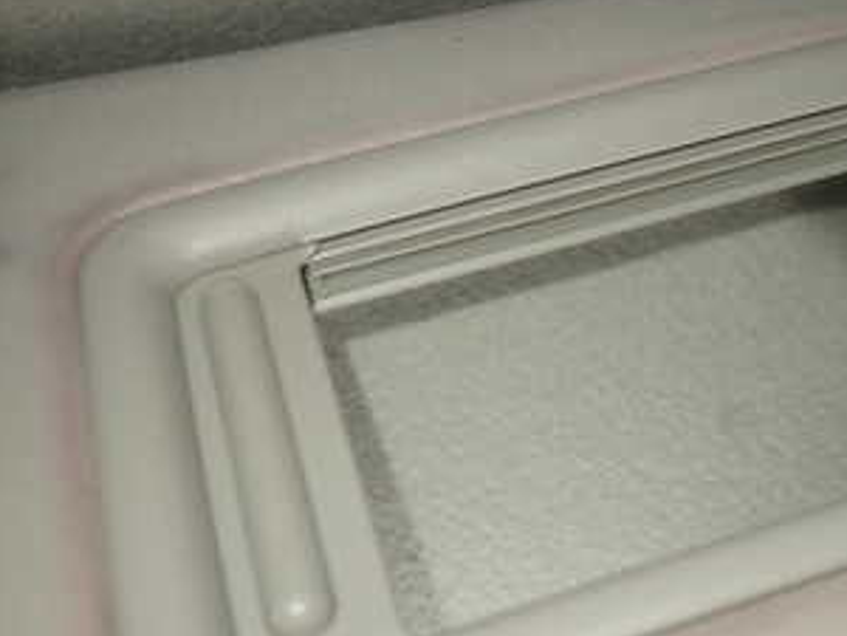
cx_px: 655
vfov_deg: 29.1
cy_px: 348
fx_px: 1223
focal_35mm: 50
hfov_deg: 37.1
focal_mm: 4.5
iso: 200
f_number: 2
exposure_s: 1/50
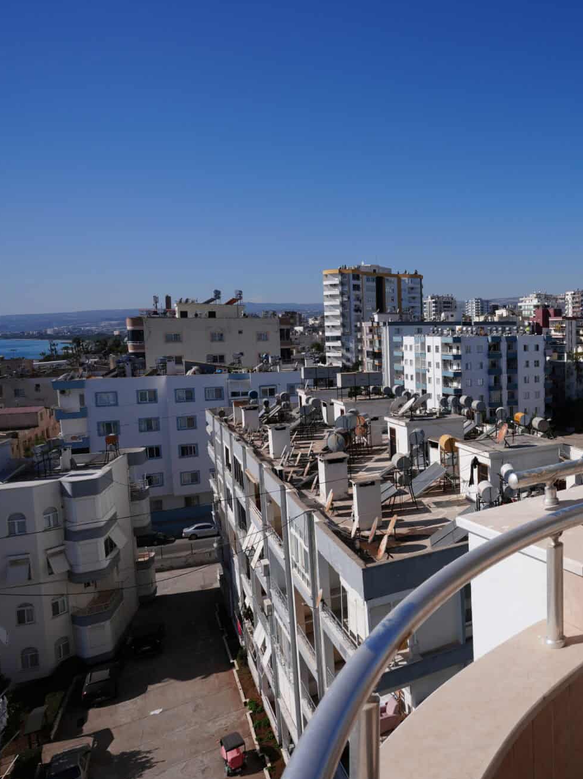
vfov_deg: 65.3
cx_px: 594
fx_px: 607
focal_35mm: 27
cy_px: 385
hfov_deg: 43.4
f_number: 10
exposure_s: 1/320
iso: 100
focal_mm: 18
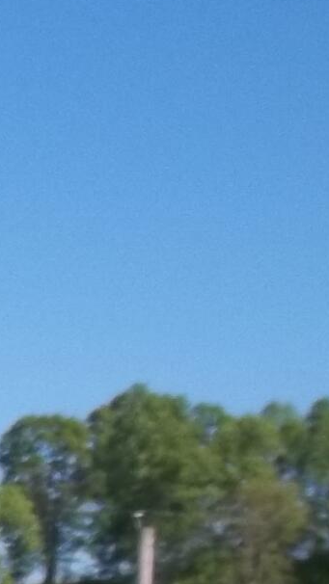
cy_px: 730
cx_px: -736
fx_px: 2760
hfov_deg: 6.2
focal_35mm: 178
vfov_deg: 11.8
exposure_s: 1/160
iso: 64
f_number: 8
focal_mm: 5.9
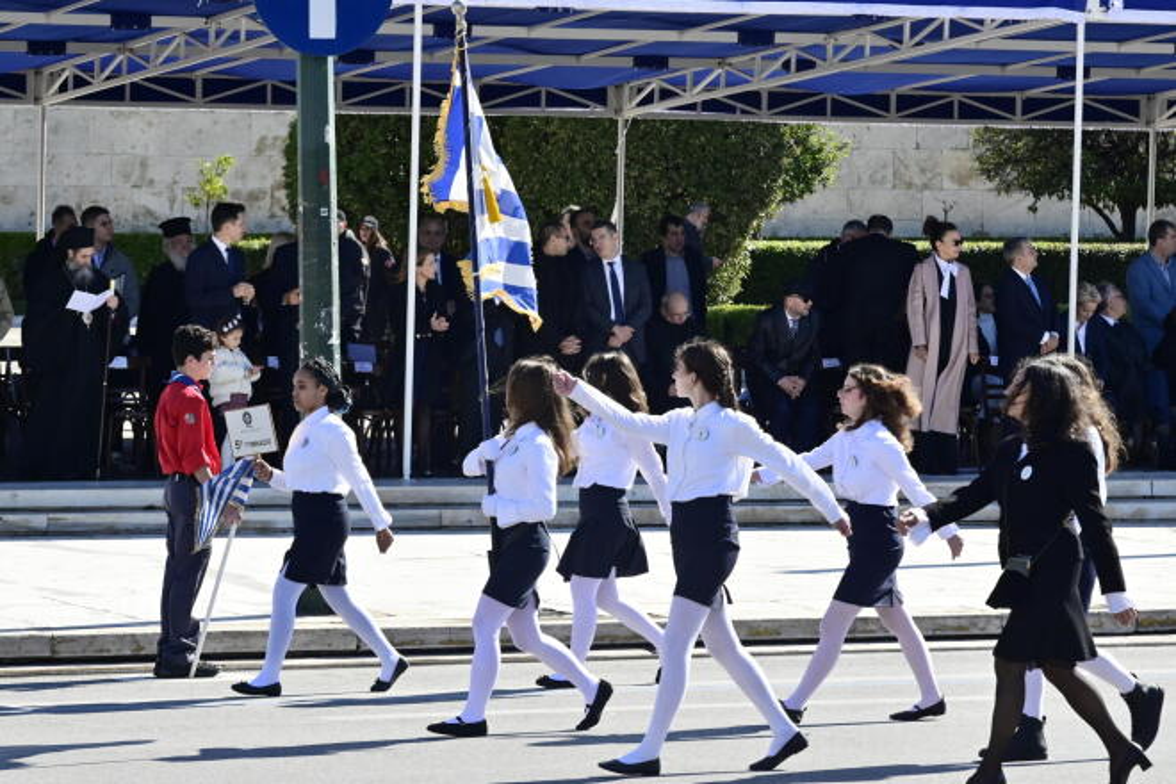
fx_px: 5488
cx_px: 588
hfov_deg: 12.2
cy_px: 392
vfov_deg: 8.2
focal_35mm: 168
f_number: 9
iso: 640
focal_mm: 112
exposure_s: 1/800
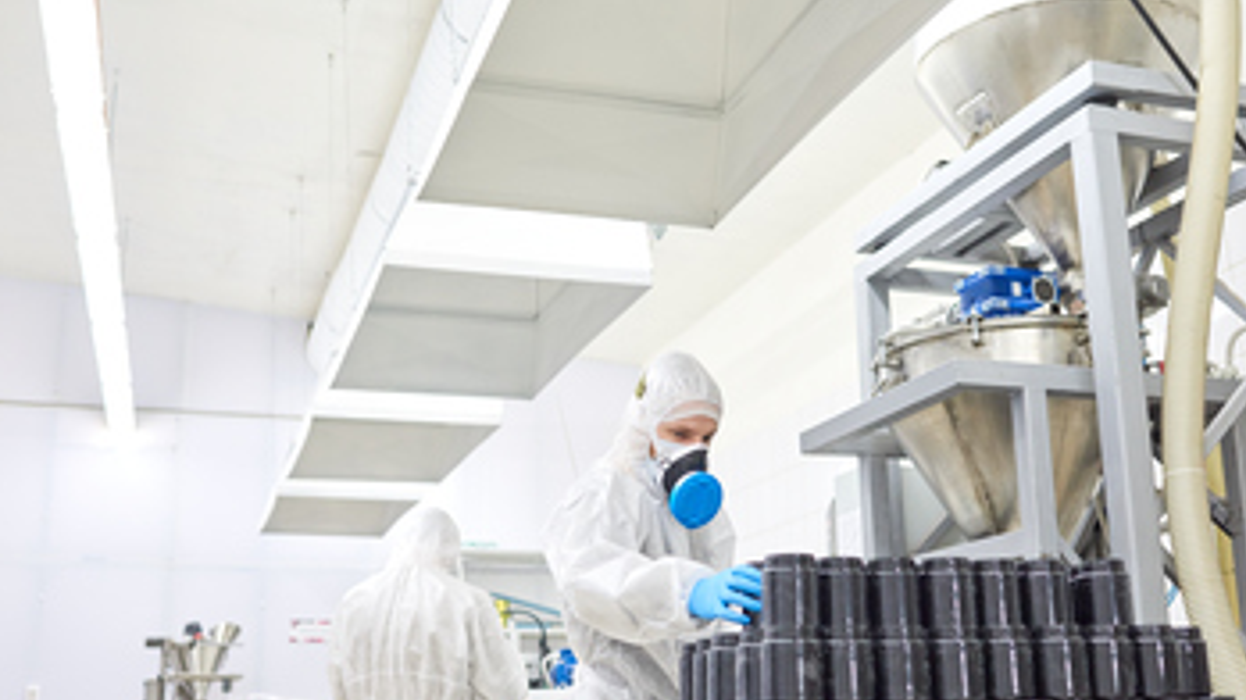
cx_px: 632
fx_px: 1387
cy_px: 373
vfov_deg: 28.3
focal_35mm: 42
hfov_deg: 48.4
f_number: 2.8
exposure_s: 1/160
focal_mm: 35
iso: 800
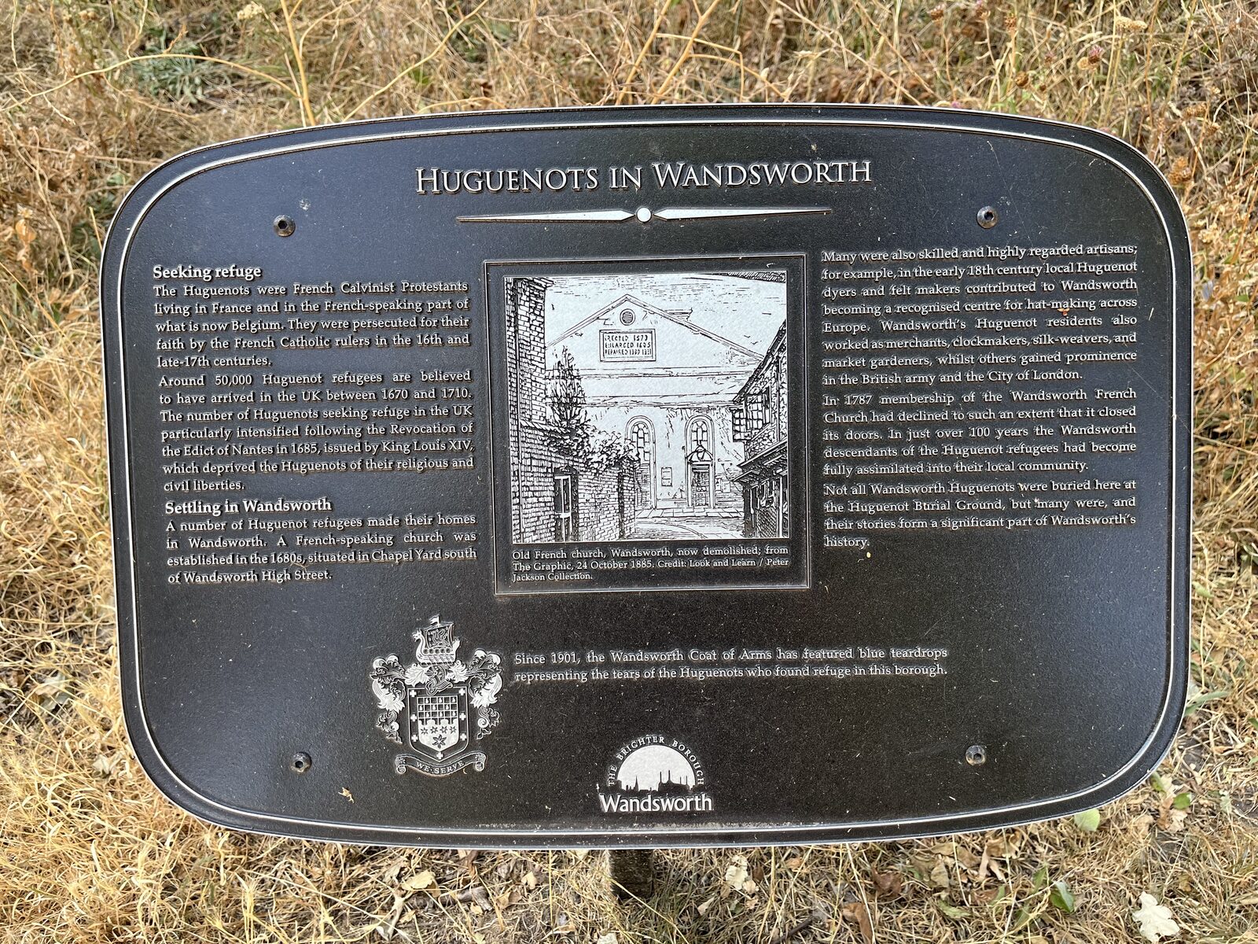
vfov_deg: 53.1
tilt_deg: -48.2
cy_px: 472
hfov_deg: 67.3
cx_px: 629
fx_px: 945
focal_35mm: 26
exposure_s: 1/211
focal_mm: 5.1
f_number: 1.6
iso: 50
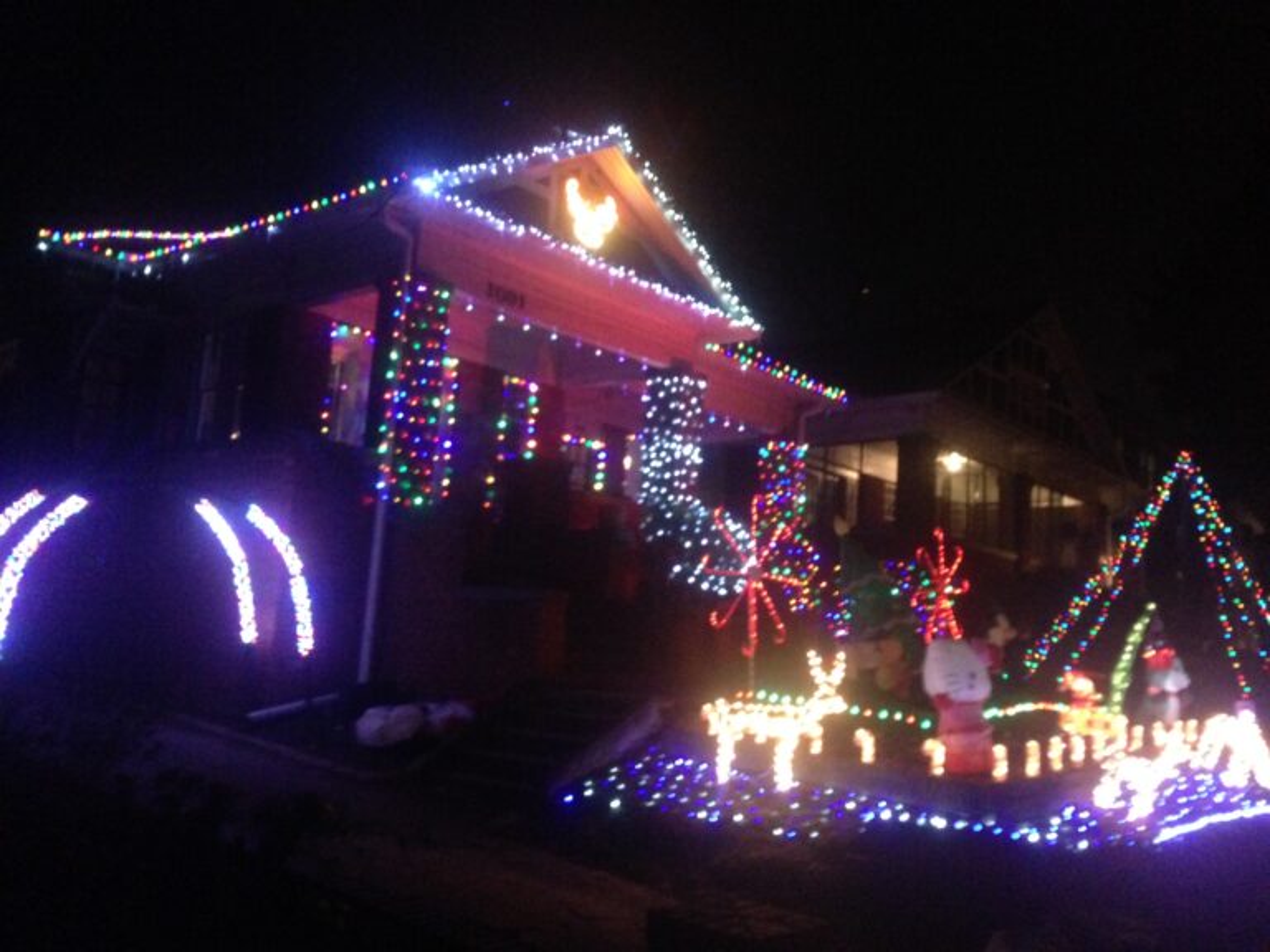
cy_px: 476
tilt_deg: +8.8
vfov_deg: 42.9
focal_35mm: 33
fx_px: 1211
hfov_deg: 55.4
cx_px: 635
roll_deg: -3.7
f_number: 2.4
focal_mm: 4.12
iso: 800
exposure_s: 1/15
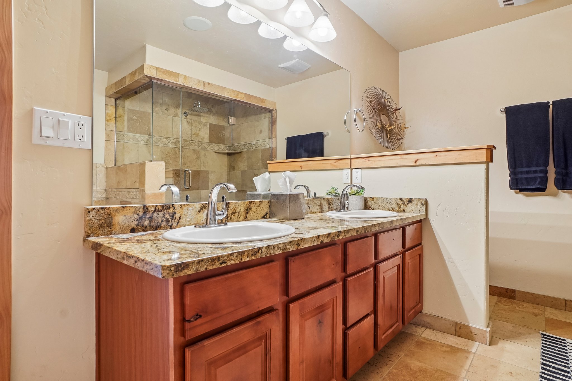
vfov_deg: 67.4
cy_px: 190
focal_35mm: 18
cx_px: 286
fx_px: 286
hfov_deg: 90.0
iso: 400
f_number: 8
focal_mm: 12
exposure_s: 1/6
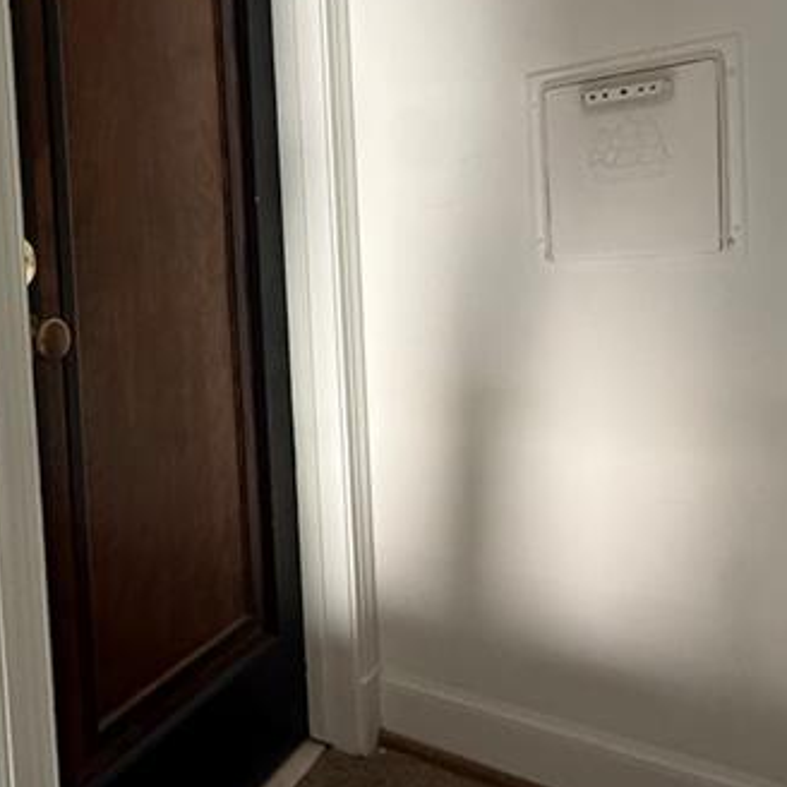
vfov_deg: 55.2
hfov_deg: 50.9
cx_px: 118
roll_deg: +2.4
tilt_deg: -3.3
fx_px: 746
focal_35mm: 29
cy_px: 312
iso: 640
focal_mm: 2.22
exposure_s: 1/60
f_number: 2.2
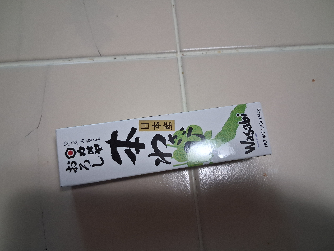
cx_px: 167
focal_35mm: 27
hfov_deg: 65.3
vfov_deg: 51.4
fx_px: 261
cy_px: 126
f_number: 1.8
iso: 400
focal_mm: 4
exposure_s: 1/50
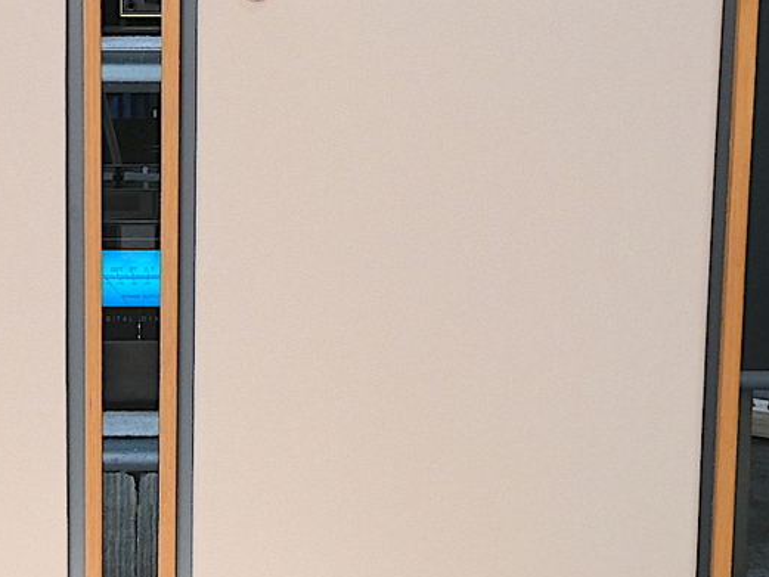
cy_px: 292
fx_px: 2866
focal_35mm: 129
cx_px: 123
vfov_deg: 11.5
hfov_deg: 15.2
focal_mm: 12.5
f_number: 4.5
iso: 200
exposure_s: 1/10
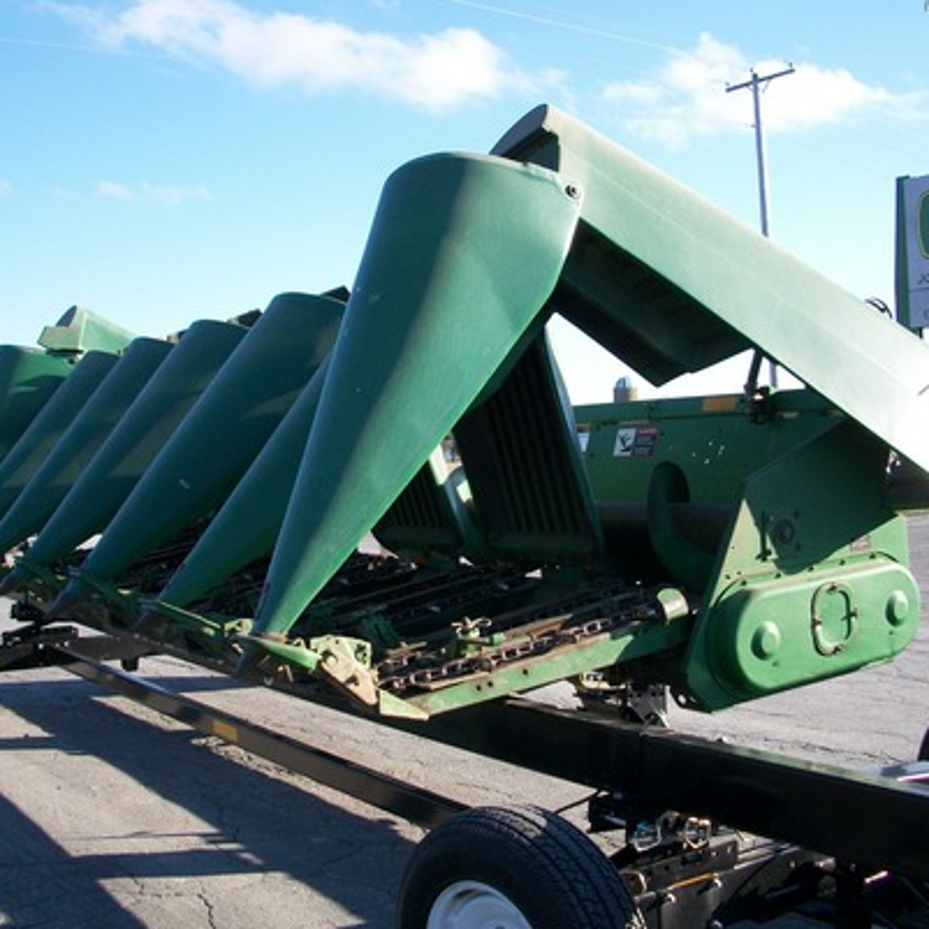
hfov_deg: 40.0
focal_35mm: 42
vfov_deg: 40.0
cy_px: 461
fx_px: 1275
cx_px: 431
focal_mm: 6.3
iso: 80
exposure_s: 1/400
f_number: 3.1
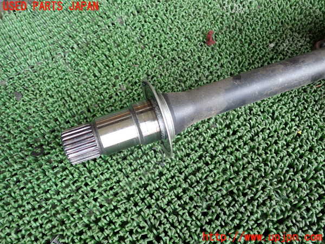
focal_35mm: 30
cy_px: 122
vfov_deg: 46.8
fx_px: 282
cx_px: 162
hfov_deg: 60.0
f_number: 2.3
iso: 200
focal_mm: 5.4
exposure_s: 1/100
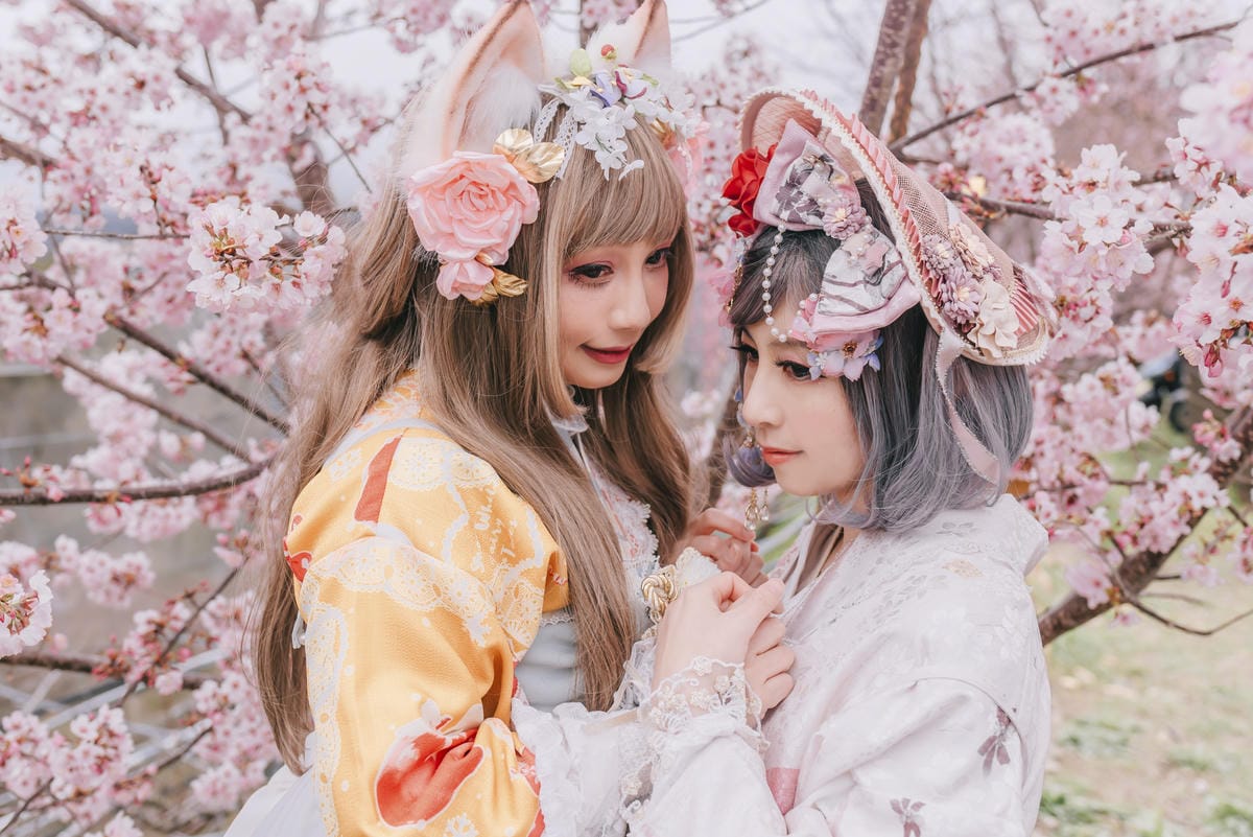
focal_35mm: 35
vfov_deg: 37.9
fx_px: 1219
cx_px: 626
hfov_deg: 54.4
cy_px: 418
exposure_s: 1/800
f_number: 4
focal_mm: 35
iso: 100
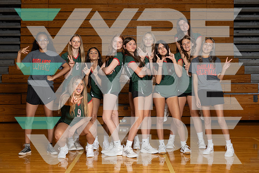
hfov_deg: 36.2
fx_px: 397
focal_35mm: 55
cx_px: 132
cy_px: 86
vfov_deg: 24.6
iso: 1250
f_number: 8
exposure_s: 1/250
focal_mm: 43
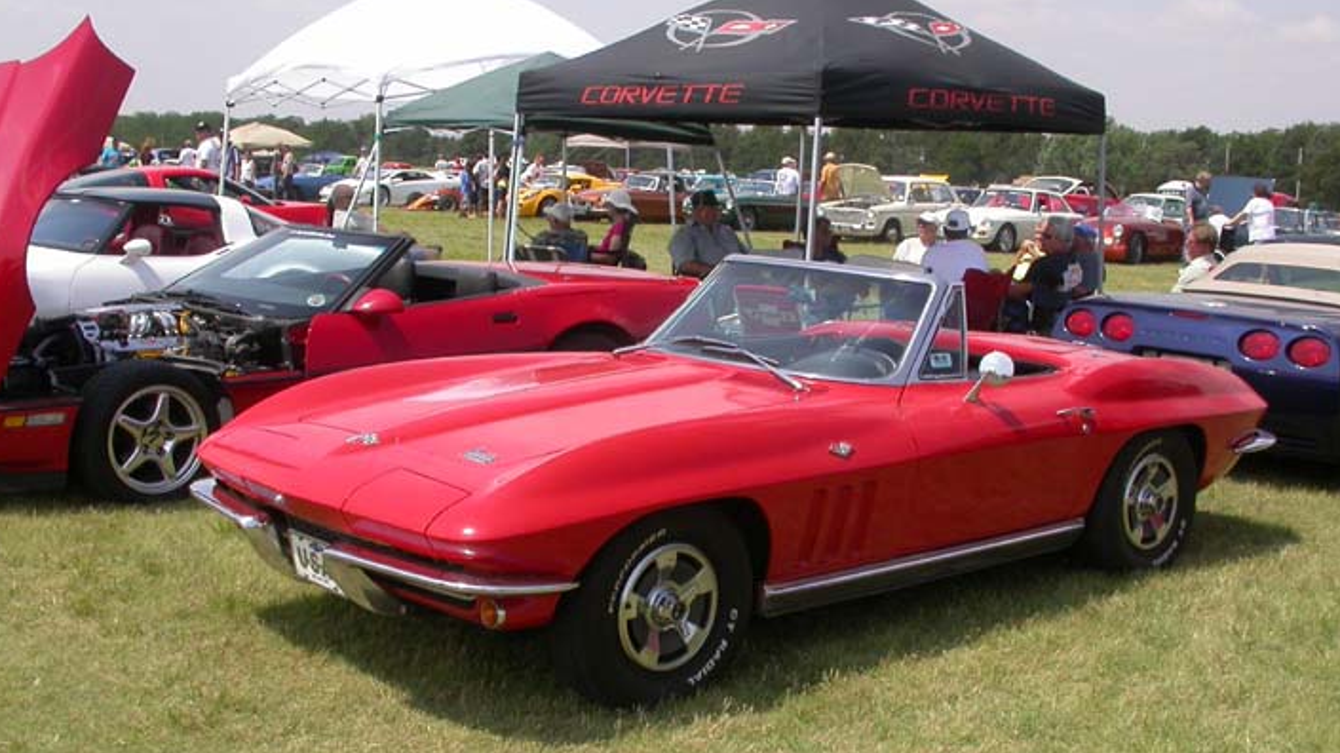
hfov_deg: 43.7
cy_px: 430
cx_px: 677
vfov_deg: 25.4
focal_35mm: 47
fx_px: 1669
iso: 100
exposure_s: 1/306
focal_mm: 7.85
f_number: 7.5
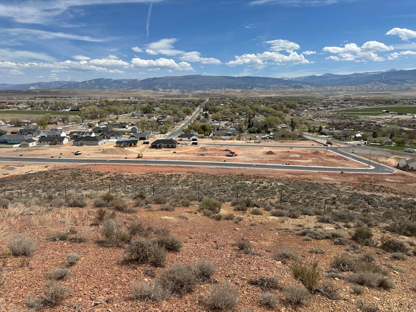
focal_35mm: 24
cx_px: 208
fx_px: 288
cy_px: 156
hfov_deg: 71.6
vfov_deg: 56.8
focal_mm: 6.86
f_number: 1.78
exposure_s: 1/6211
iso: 80
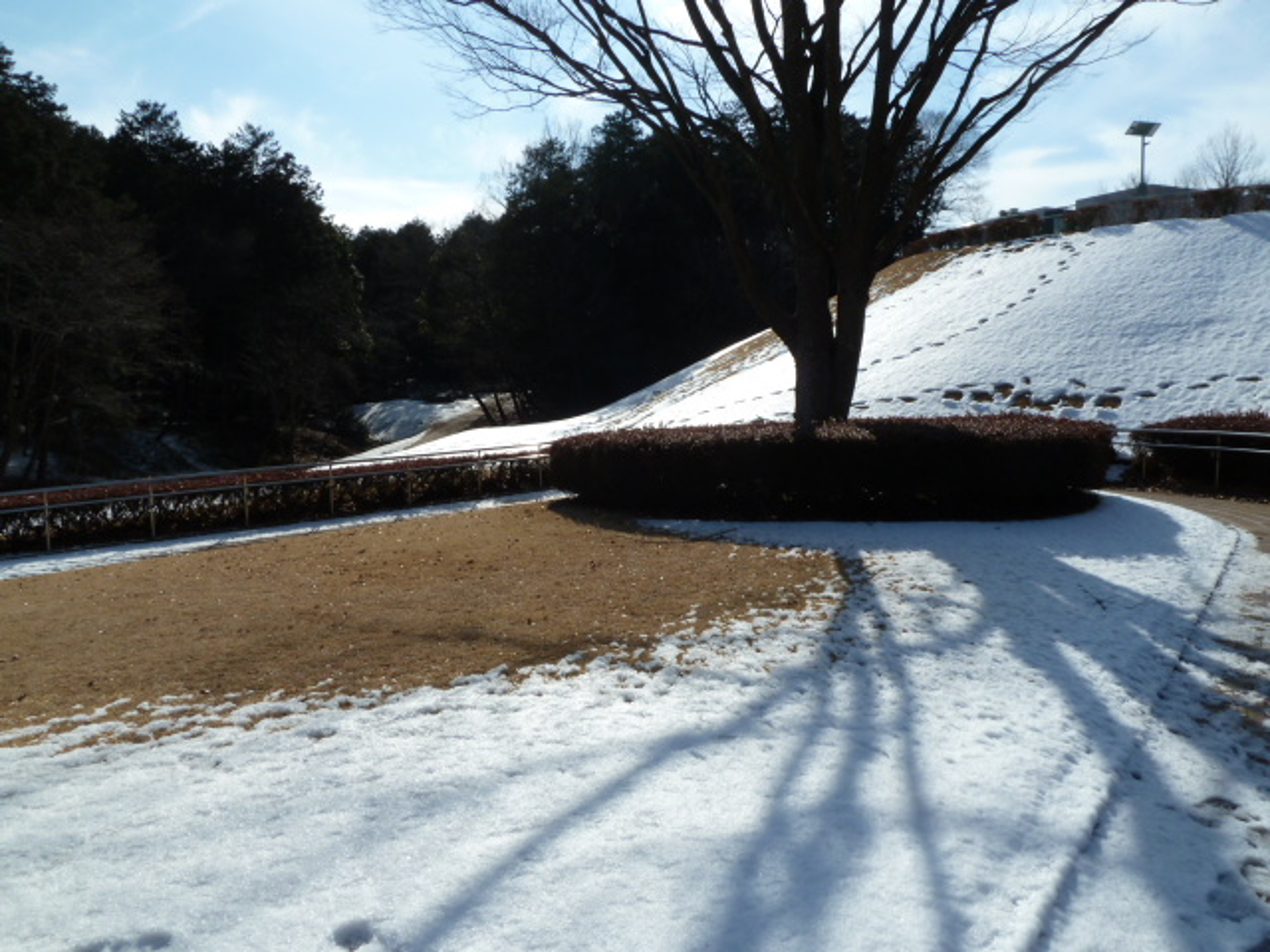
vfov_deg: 54.9
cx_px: 635
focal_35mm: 25
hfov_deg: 69.4
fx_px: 917
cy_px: 476
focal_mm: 4.1
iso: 80
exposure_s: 1/500
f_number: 5.6
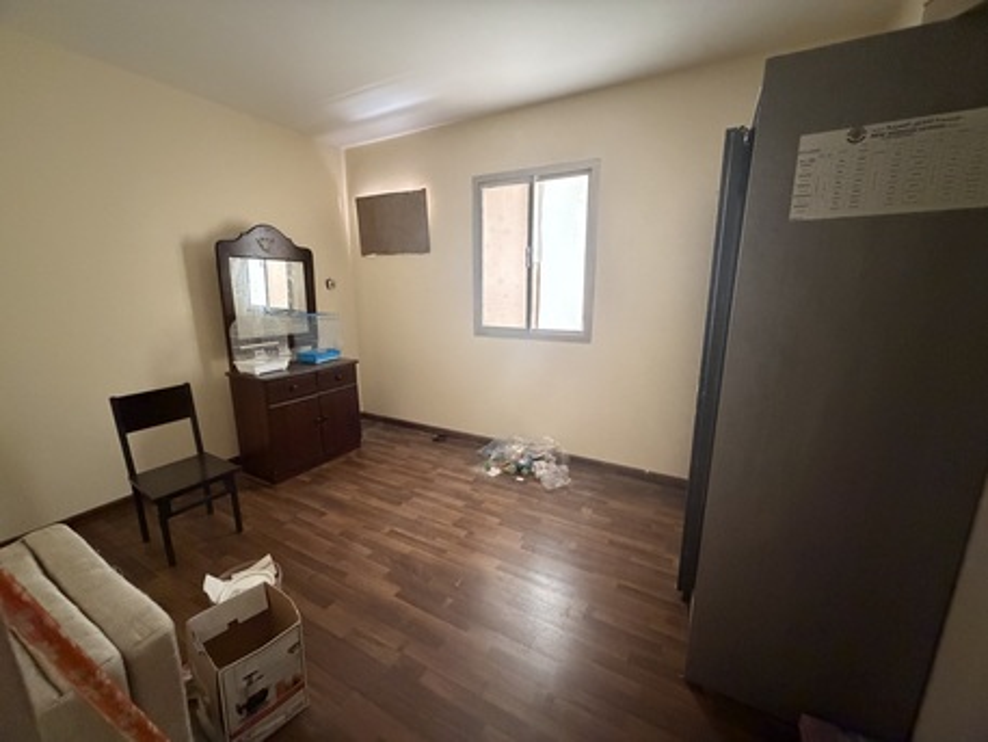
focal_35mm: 14
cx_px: 494
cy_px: 371
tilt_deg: -12.2
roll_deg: +0.5
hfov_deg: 102.0
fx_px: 400
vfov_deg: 85.7
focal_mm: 2.22
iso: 1250
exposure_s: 1/60
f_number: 2.2
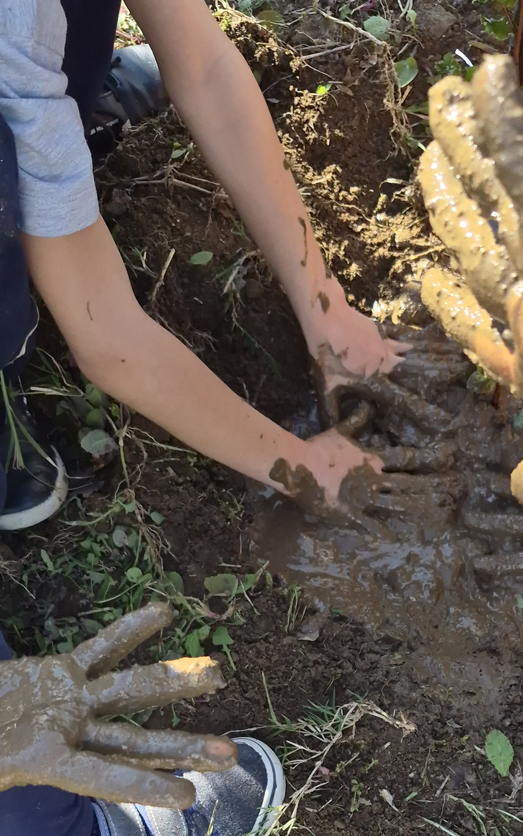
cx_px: 388
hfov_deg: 26.5
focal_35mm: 48
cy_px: 682
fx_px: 1095
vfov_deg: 40.0
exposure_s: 1/2200
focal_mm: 5.4
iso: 80
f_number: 1.8
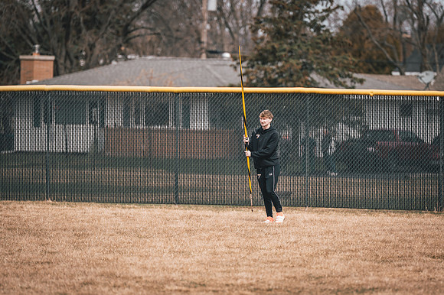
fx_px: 3566
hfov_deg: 7.1
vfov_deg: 4.7
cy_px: 140
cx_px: 261
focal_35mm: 289
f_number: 2.8
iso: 320
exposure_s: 1/5000
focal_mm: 200
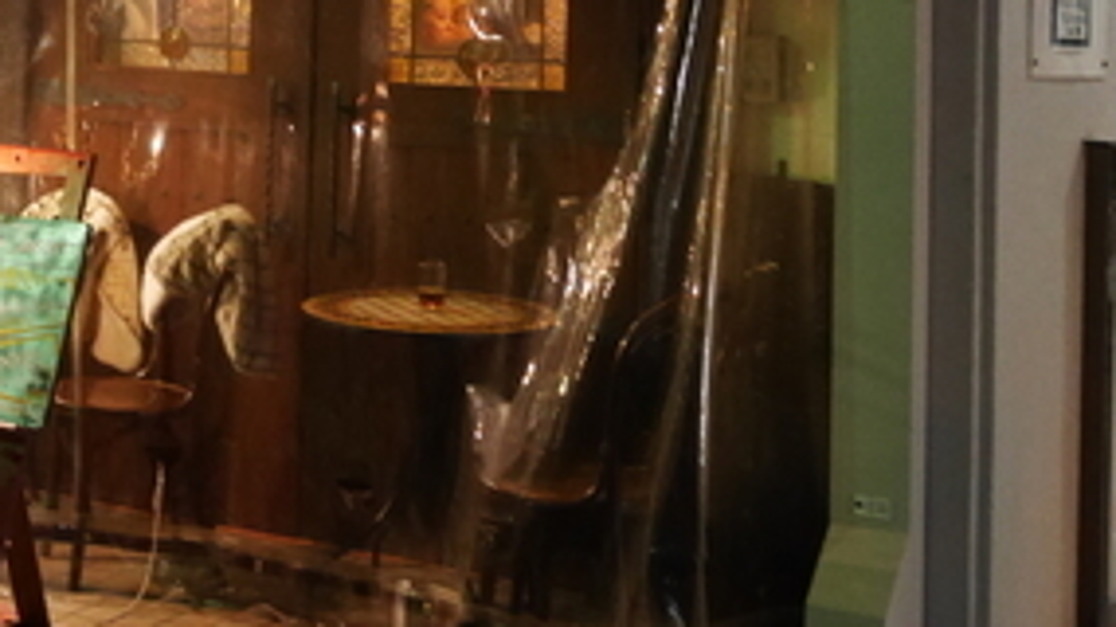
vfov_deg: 15.0
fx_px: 2307
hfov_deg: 25.7
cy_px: -80
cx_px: -23
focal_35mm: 78
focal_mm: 17
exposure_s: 1/30
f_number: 4
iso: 3200
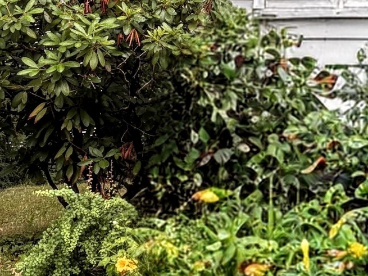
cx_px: 330
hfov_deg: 16.0
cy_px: -53
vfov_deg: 11.9
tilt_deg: +2.1
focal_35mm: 122
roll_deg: -0.4
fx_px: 1297
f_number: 1.6
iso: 50
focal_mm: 5.96
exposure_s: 1/390
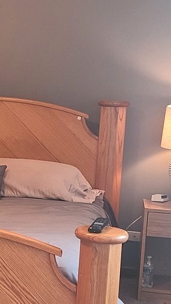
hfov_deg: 13.0
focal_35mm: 89
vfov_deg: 23.7
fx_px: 717
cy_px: 226
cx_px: -65
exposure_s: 1/40
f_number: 1.8
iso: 200
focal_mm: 5.4
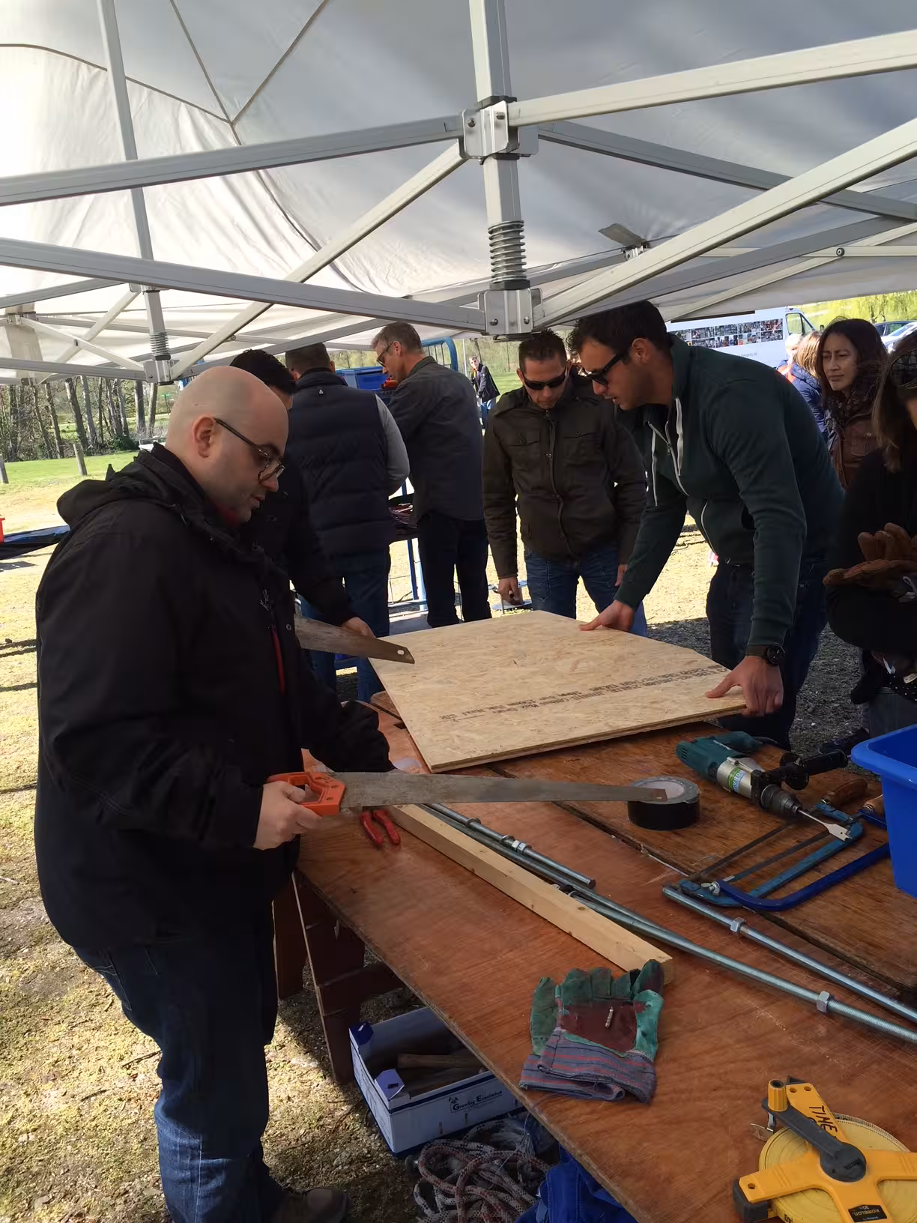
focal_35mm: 29
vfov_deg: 61.7
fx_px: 1024
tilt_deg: -13.2
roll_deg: +6.3
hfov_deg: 48.2
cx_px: 458
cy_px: 612
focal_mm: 4.15
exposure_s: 1/471
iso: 32
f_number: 2.2
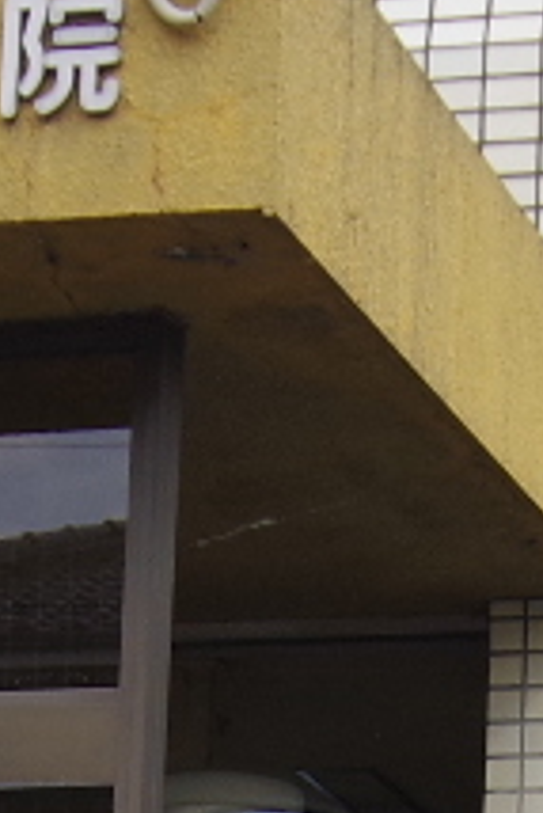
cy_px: 1189
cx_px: 380
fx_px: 4856
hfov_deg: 6.4
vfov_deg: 9.3
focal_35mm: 215
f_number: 6.3
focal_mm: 16
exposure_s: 1/250
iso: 200
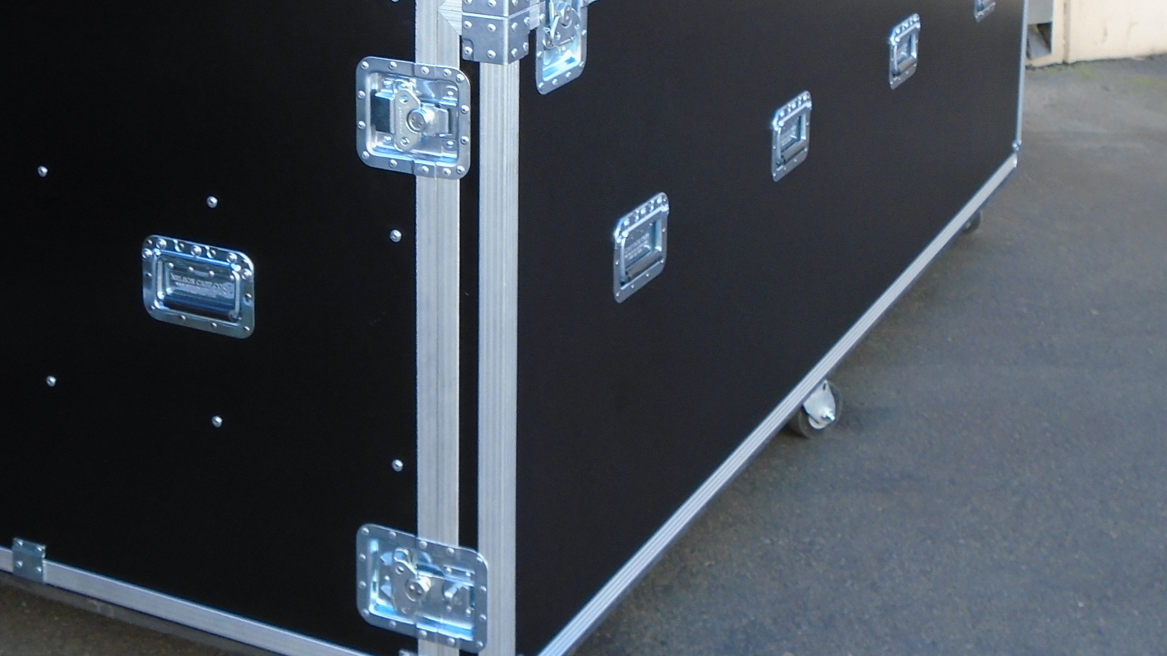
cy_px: -37
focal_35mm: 68
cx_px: 449
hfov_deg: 30.9
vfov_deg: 17.2
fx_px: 2104
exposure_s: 1/80
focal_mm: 6.4
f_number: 3.8
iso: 100
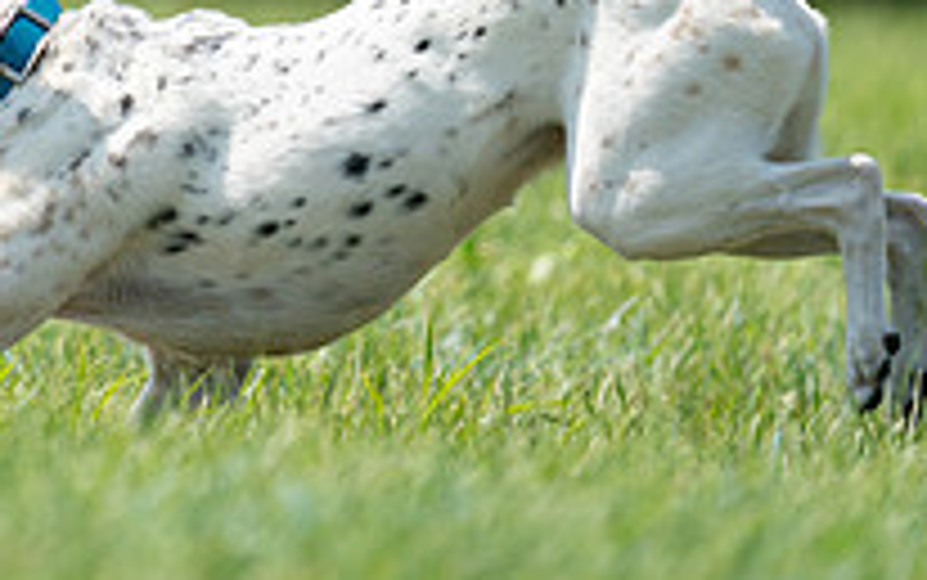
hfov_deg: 1.4
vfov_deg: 0.9
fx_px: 36627
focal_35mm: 1449
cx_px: 58
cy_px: -236
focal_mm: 506
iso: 1000
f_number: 6.3
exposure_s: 1/4000
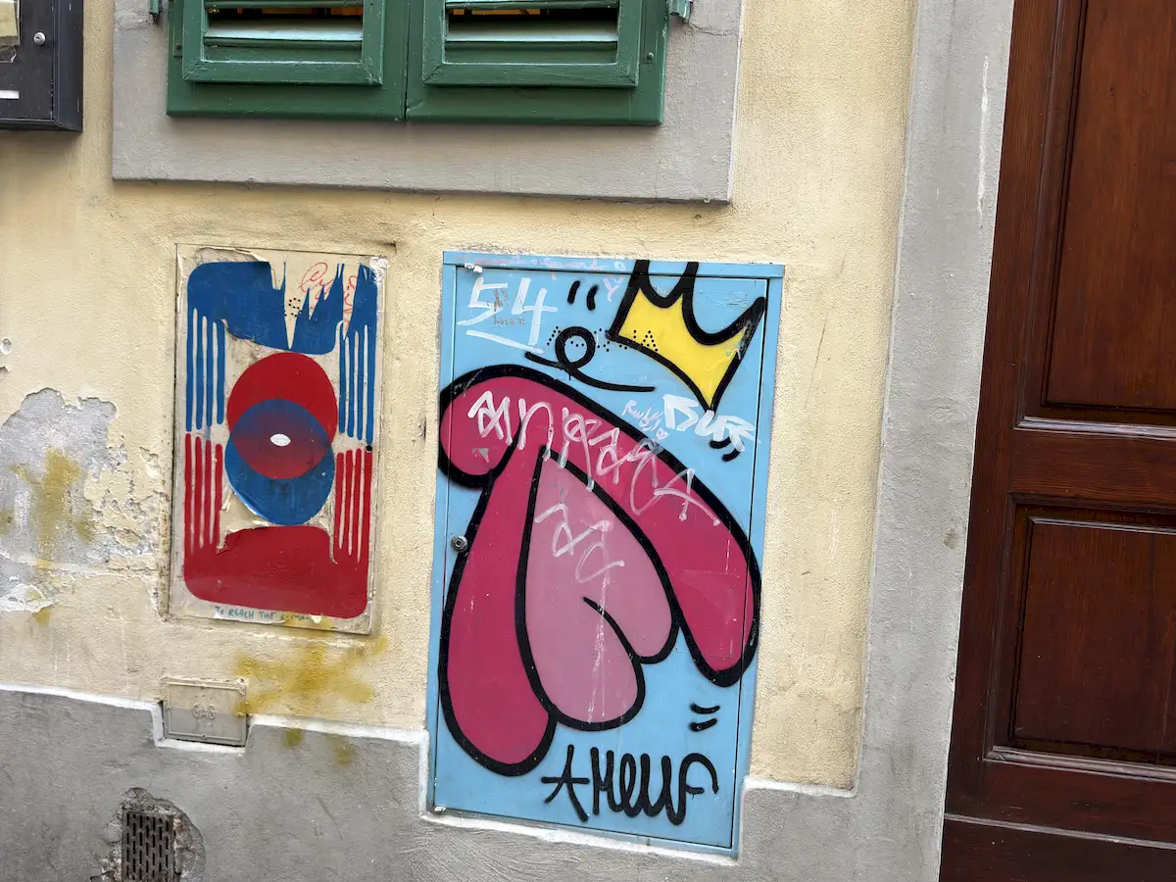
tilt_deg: -5.2
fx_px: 1019
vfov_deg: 46.8
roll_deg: -3.3
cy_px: 441
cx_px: 588
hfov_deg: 60.0
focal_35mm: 30
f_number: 1.78
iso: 100
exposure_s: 1/64
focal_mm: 6.76
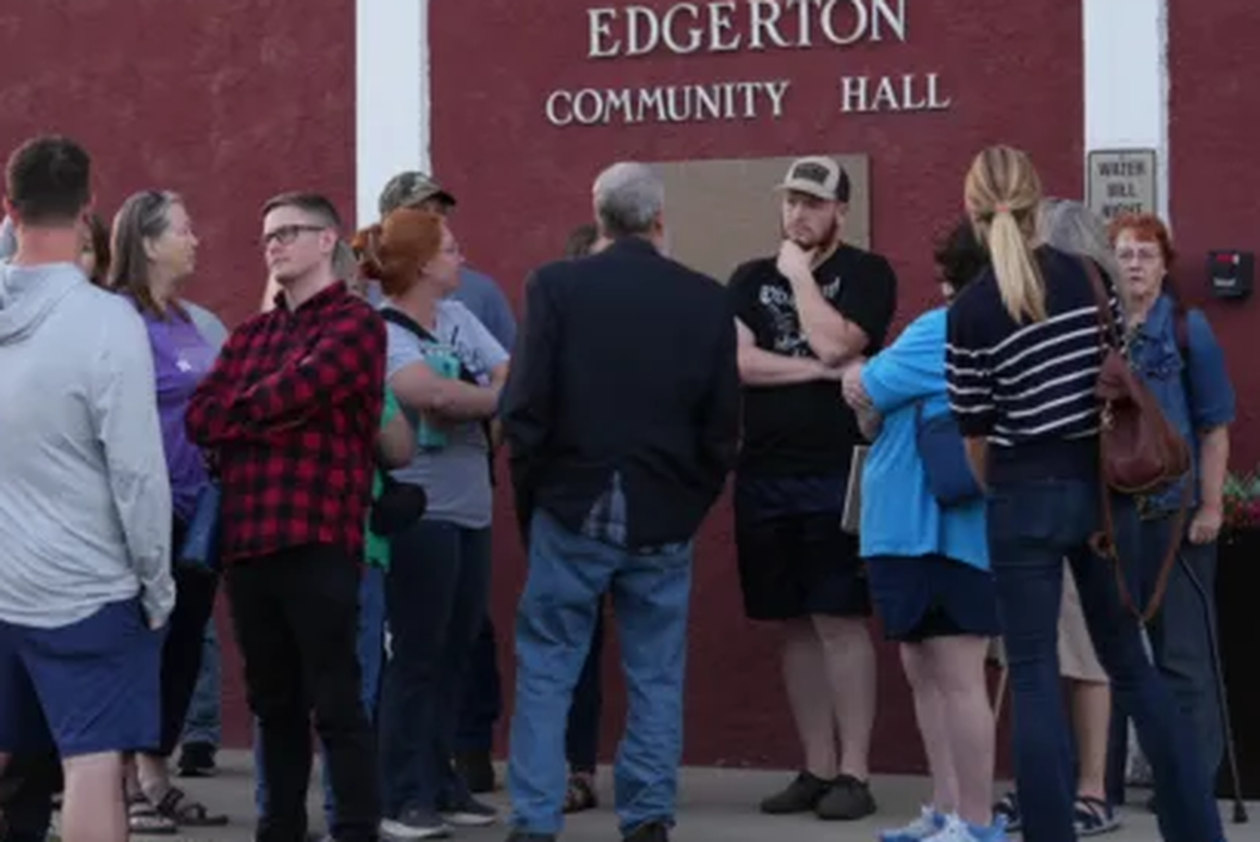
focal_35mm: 124
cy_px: 545
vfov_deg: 11.1
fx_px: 4343
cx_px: 627
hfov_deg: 16.5
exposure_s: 1/80
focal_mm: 73
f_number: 3.2
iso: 100
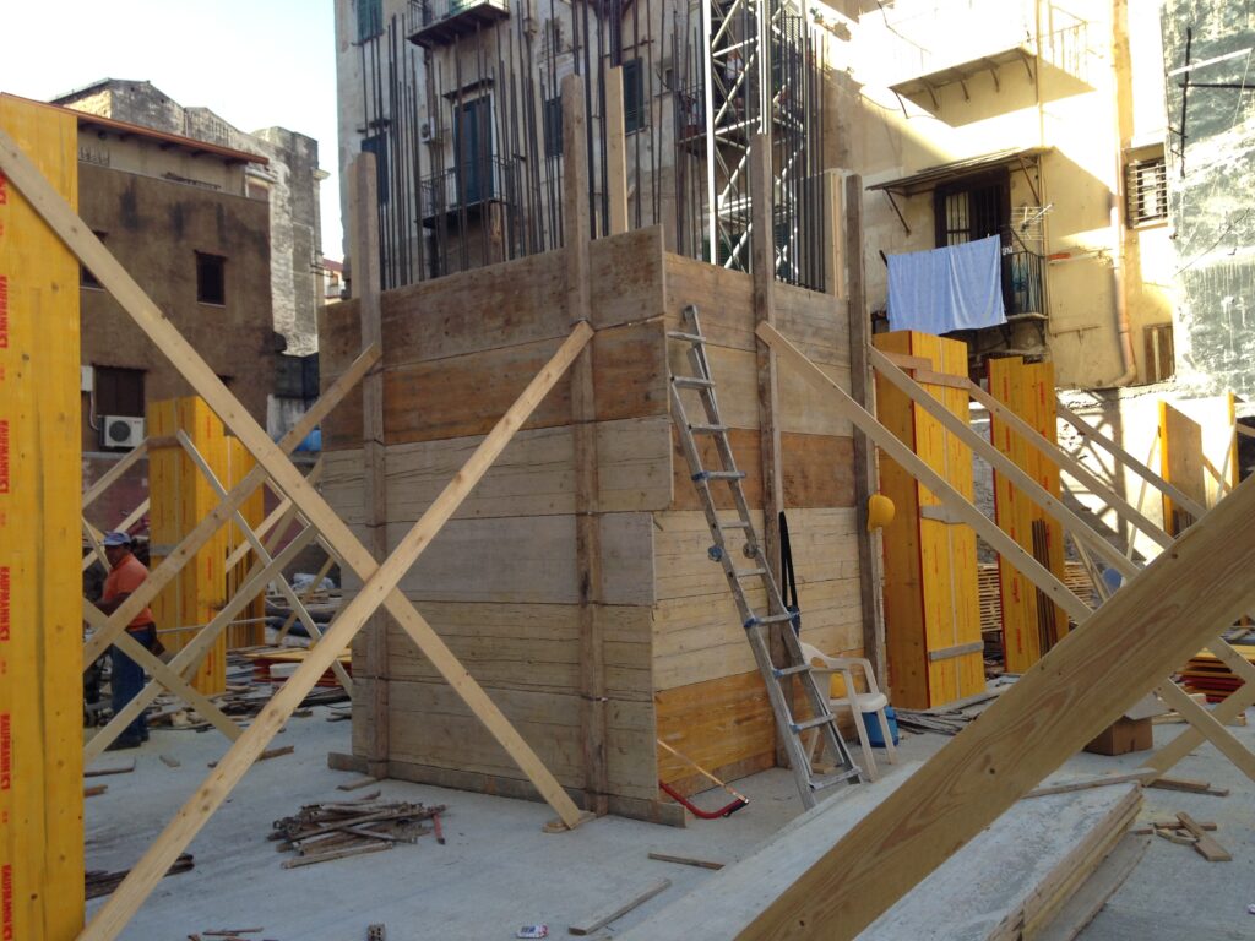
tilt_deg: +3.8
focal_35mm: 33
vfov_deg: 42.9
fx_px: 1196
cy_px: 470
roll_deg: +0.4
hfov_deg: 55.4
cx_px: 628
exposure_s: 1/266
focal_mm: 4.12
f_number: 2.4
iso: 50
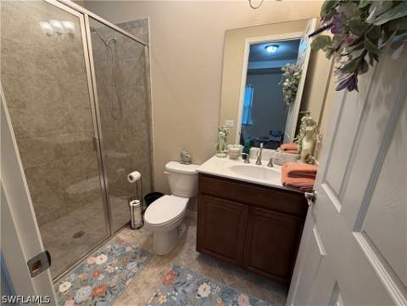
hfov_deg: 102.1
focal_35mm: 14
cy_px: 153
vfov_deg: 85.7
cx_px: 204
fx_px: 165
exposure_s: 1/60
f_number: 2.2
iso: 200
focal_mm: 2.22
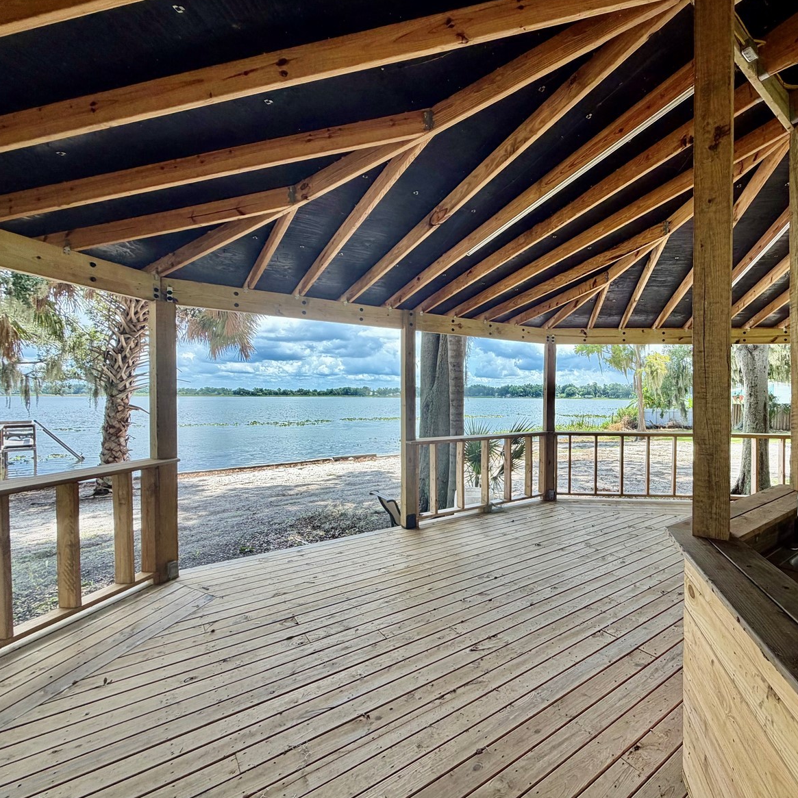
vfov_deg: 84.0
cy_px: 403
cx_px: 520
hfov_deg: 81.6
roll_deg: -0.1
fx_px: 443
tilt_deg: -0.6
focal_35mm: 17
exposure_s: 1/244
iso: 40
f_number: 2.2
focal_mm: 2.22
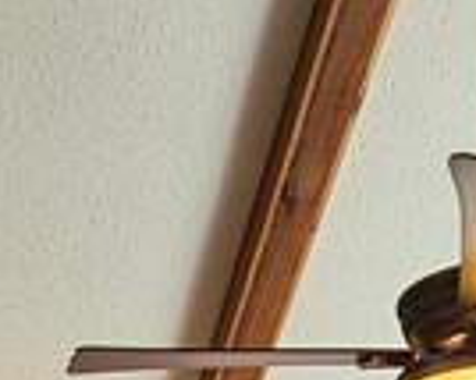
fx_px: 1366
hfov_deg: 19.6
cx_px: 110
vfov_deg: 11.2
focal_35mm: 97
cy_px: 1076
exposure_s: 1/59.2
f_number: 2.2
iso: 125
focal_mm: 2.2
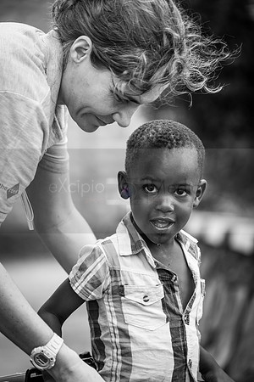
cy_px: 191
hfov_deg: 6.9
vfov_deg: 10.3
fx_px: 2117
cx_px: 127
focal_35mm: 200
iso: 400
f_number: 4
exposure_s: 1/200
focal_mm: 200
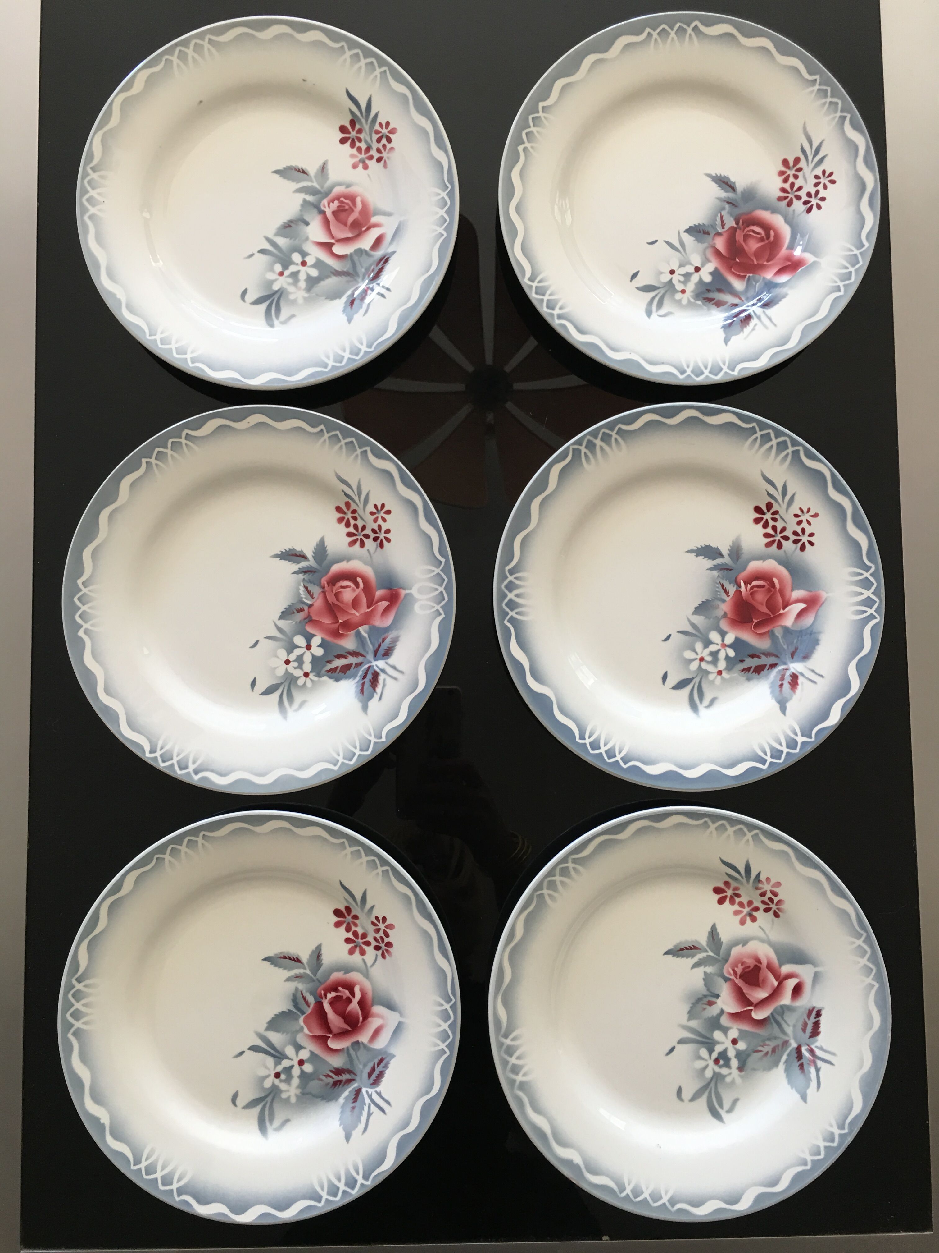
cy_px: 626
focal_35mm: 29
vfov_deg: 61.7
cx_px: 470
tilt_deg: -86.2
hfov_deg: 48.2
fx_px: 1049
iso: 32
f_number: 2.2
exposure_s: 1/17
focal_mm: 4.15
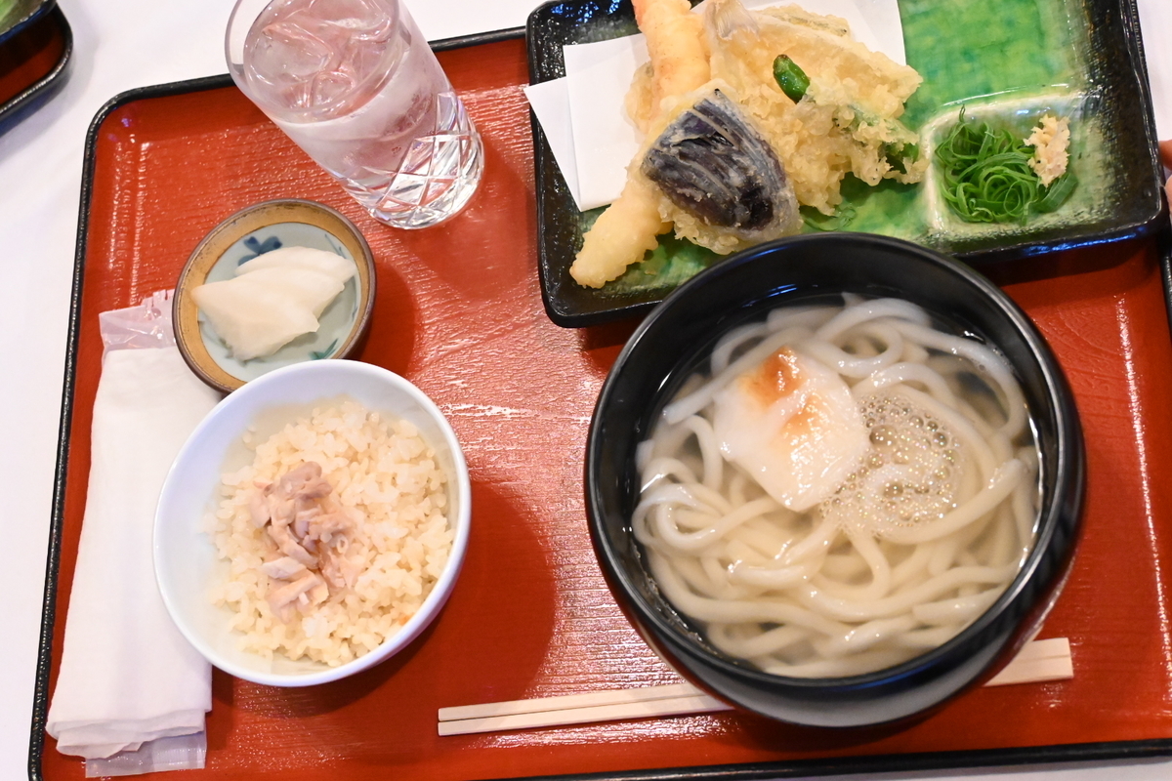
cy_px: 390
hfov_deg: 38.9
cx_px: 586
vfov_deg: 26.5
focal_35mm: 51
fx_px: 1660
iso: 6400
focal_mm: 34
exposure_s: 1/125
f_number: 5
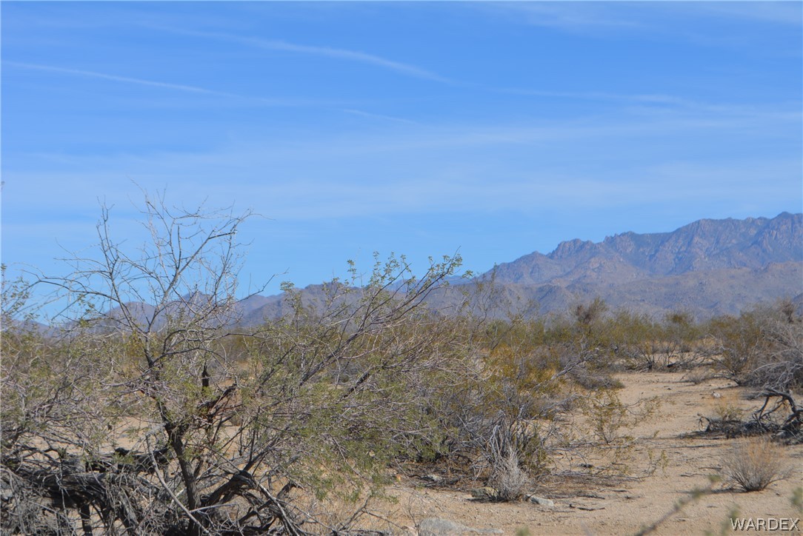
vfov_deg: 16.6
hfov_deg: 24.6
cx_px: 402
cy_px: 268
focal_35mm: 82
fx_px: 1841
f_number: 9
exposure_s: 1/320
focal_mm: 55
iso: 100
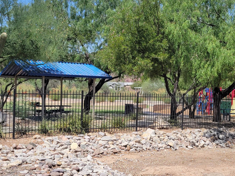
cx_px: 117
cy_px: 94
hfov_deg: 34.3
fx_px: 380
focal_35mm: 56
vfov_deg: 26.1
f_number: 1.8
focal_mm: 5.4
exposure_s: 1/2417
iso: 40
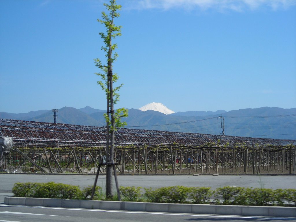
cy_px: 111
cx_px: 148
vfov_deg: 22.6
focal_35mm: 65
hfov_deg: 29.8
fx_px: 556
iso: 50
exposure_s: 1/442
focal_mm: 10.8
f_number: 3.9
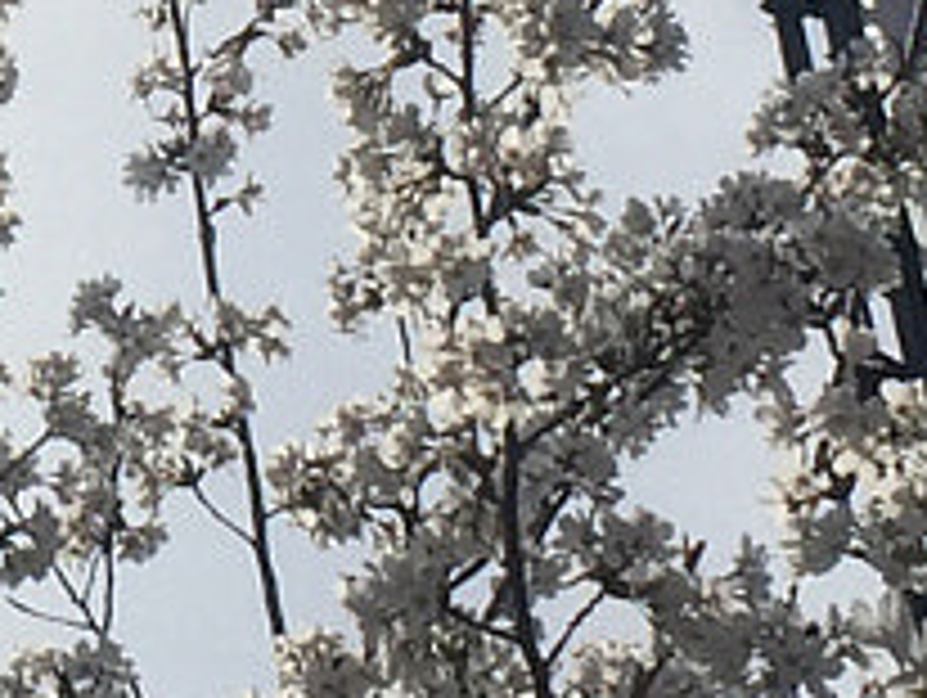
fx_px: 6032
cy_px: -261
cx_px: -436
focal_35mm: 225
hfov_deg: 8.6
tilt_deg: +50.2
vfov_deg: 6.6
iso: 32
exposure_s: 1/7937
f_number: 2.2
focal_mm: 4.15
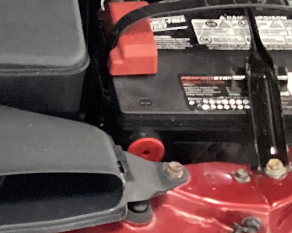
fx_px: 1383
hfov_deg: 11.4
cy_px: 11
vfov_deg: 9.6
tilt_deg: -37.3
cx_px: -188
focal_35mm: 160
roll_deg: +0.4
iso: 640
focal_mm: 3.3
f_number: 2.4
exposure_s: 1/24
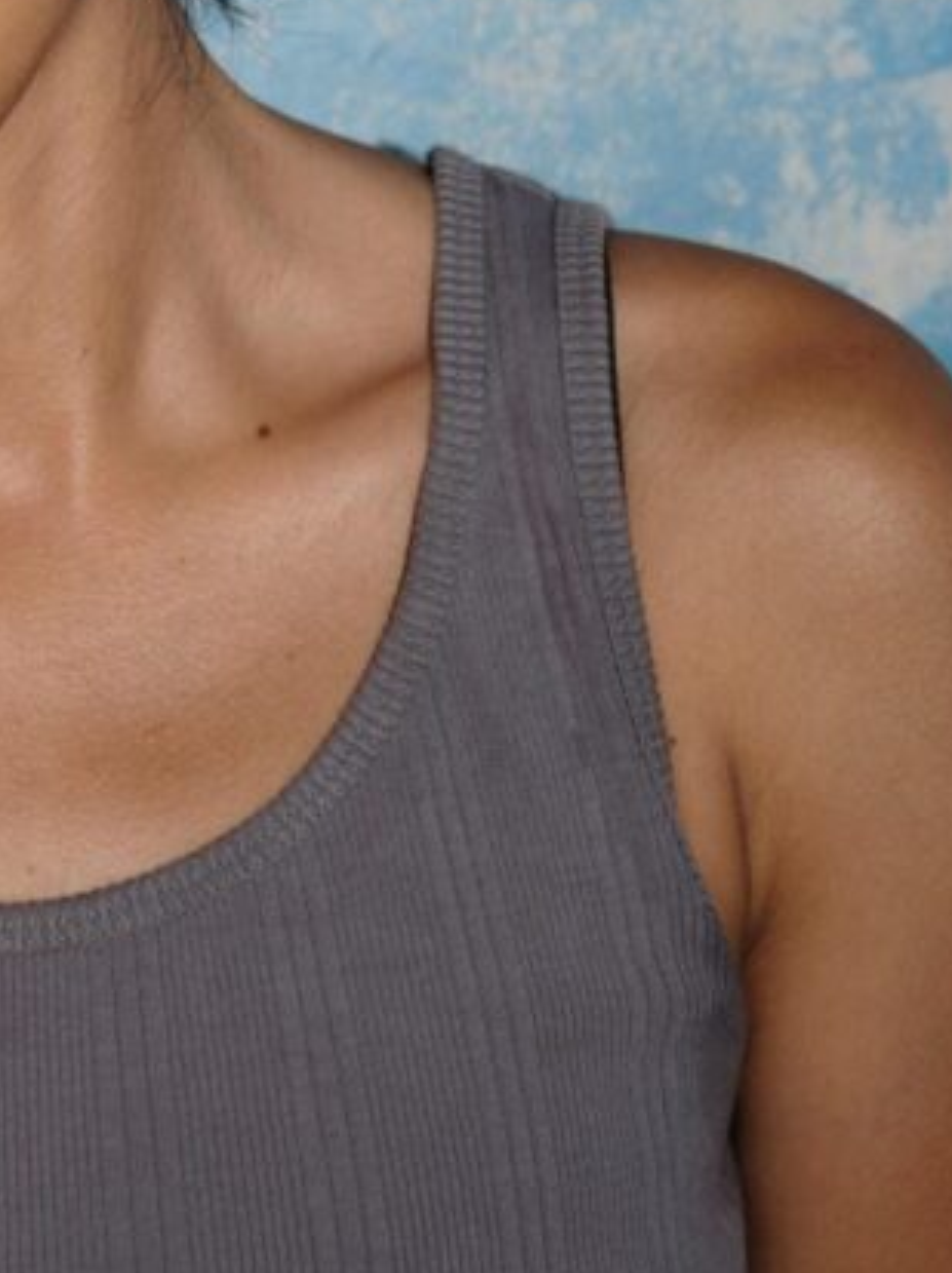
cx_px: -111
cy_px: -46
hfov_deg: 10.9
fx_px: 4921
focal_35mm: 134
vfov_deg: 14.5
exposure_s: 1/60
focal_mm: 68.8
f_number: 9
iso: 100
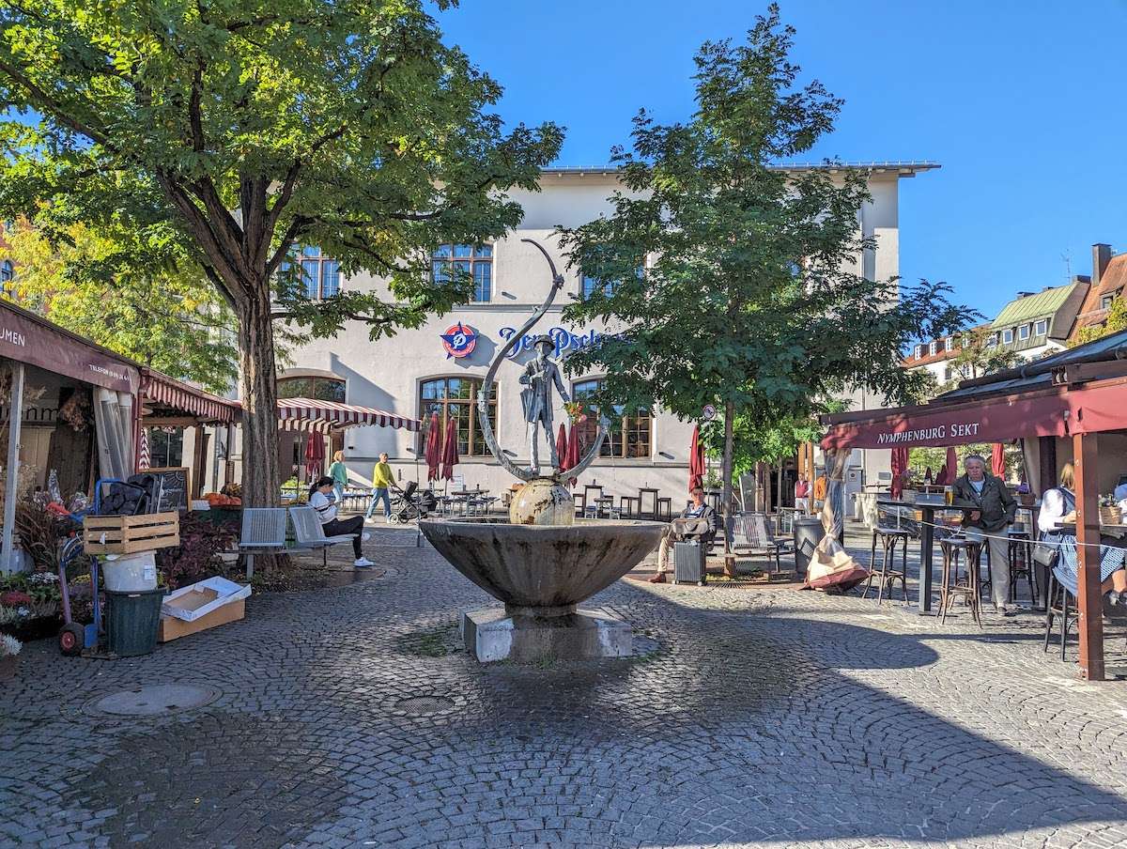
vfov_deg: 57.0
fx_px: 783
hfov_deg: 71.5
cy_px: 424
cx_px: 564
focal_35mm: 24
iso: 43
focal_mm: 6.81
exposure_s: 1/1078
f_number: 1.85
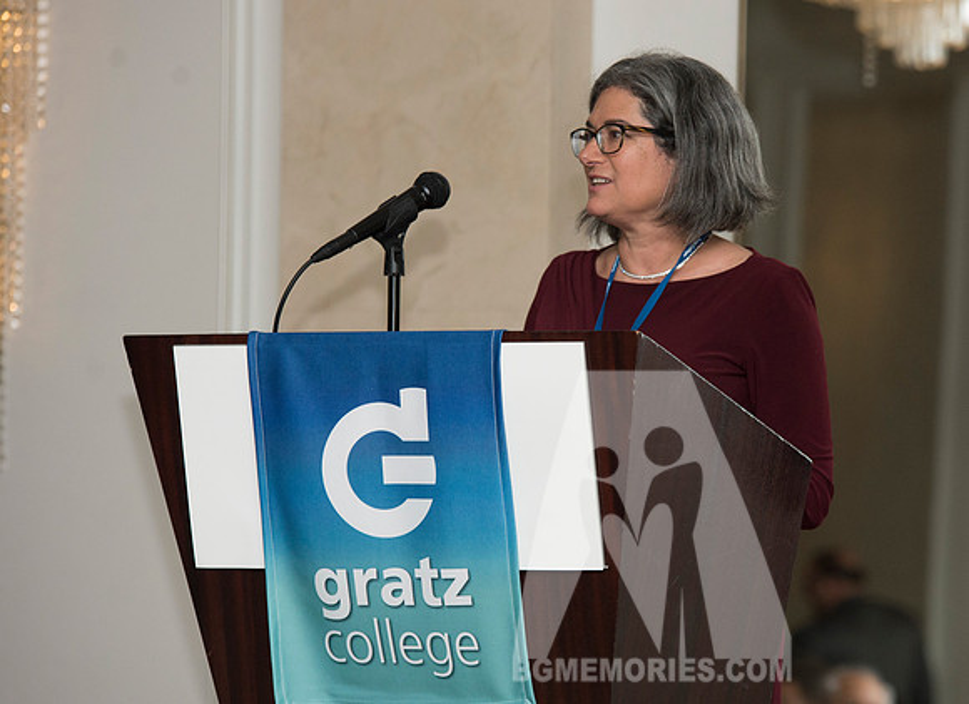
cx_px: 659
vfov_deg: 6.3
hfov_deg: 8.6
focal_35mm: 232
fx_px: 6408
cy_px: 342
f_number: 5.6
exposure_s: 1/125
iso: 1600
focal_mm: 175
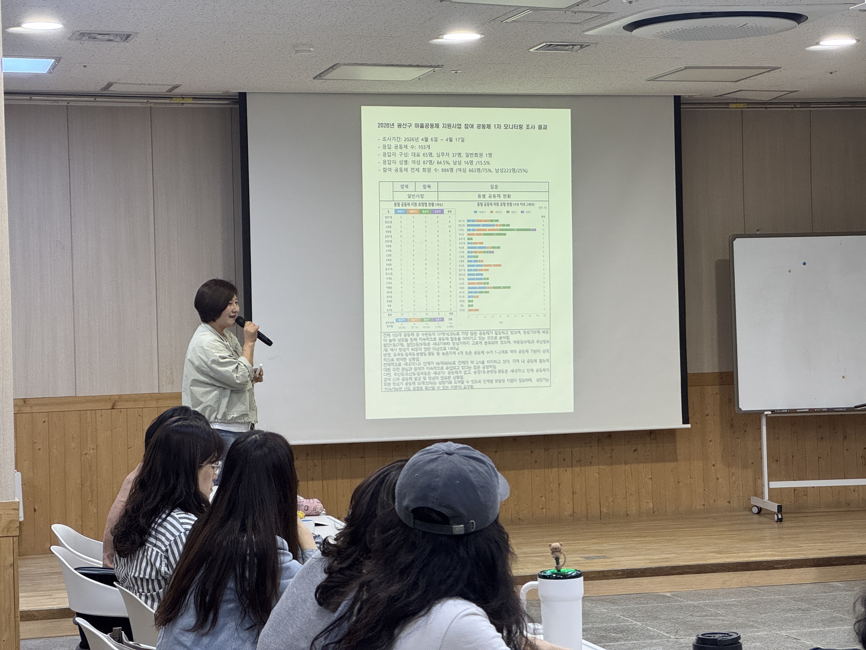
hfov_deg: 25.3
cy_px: 325
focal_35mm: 77
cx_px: 433
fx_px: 1926
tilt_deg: +0.8
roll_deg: +2.3
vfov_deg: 19.1
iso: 200
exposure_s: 1/120
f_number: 2.8
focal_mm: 9
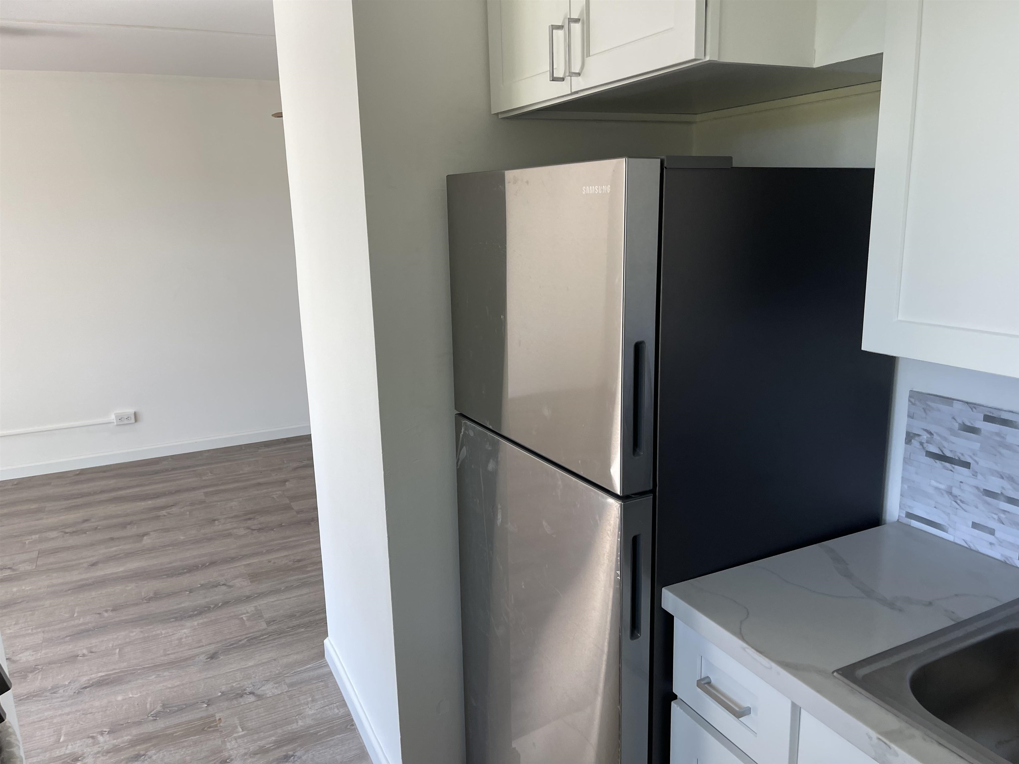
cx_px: 510
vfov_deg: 53.1
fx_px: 765
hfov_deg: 67.3
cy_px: 382
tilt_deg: -13.1
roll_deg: +0.1
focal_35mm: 26
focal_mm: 5.1
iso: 64
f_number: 1.6
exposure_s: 1/121
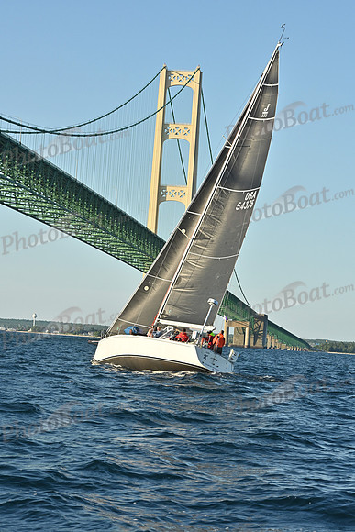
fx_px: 1508
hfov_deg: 13.4
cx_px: 178
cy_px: 266
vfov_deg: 20.0
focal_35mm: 102
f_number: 13
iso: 800
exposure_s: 1/1000
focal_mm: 102
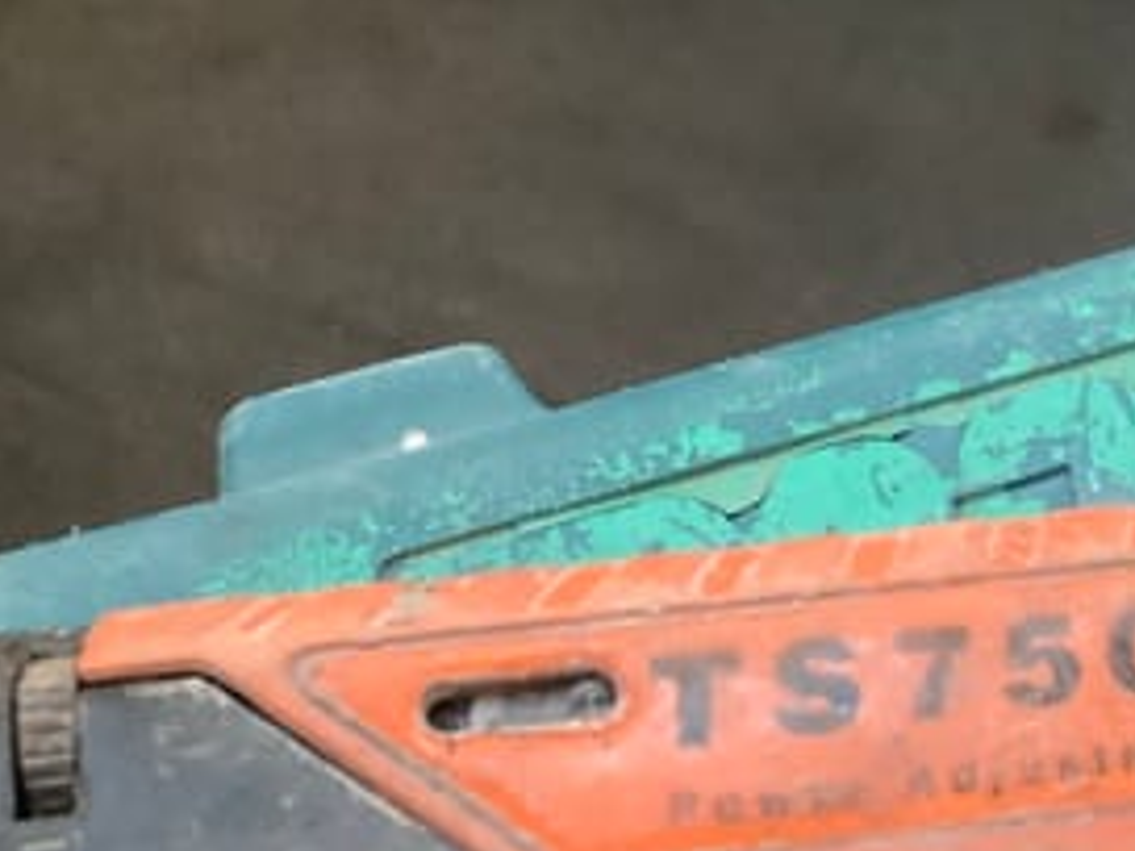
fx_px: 1869
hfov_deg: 33.3
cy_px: 640
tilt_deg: -62.5
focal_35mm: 57
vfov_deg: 25.4
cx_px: 801
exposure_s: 1/25
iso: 500
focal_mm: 3.3
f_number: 2.4
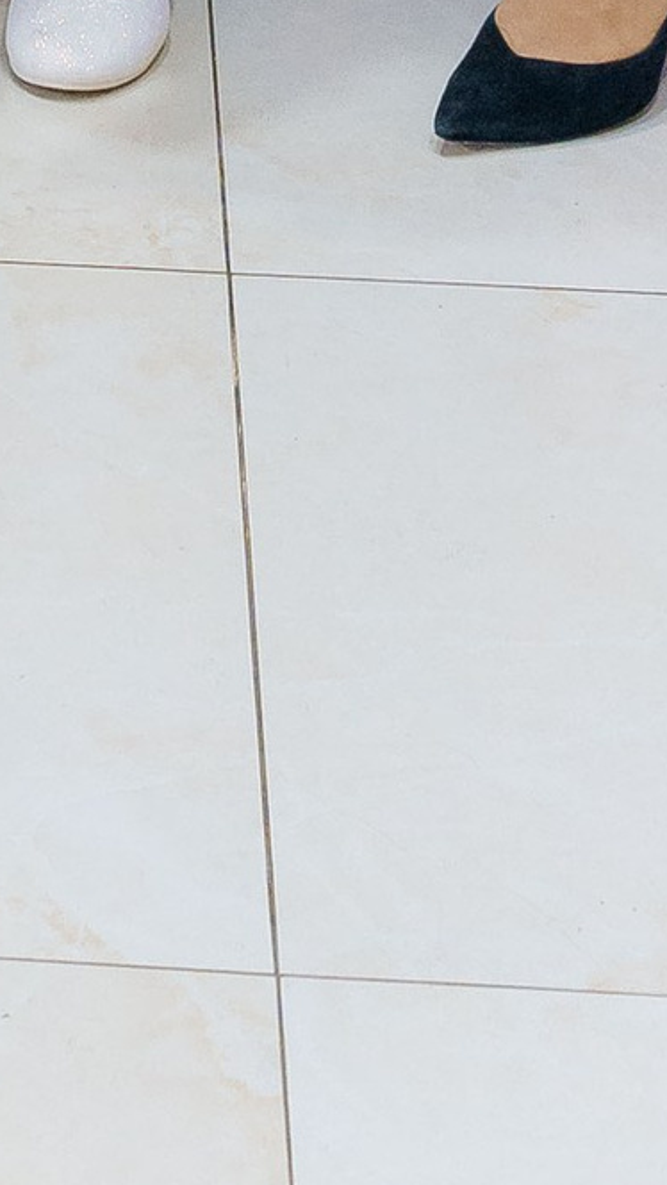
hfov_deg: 5.6
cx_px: -549
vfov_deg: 8.8
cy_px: -2056
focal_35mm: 212
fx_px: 6659
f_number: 4.5
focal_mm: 35
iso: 3200
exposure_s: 1/160
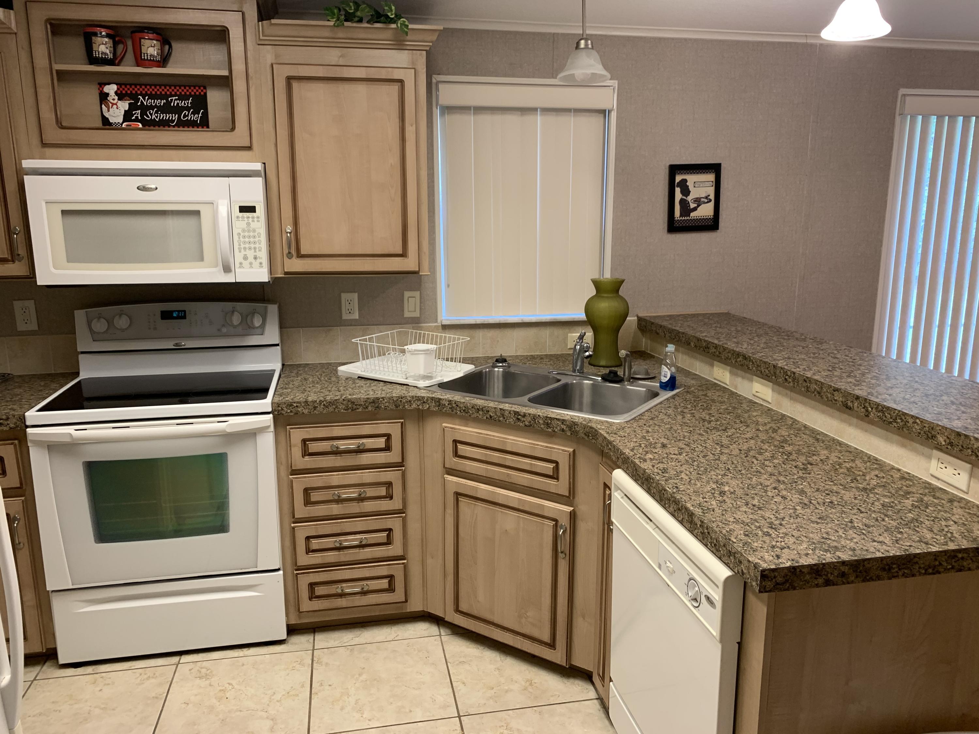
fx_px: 735
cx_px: 490
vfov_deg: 53.1
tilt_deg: -10.6
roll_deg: -0.1
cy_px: 367
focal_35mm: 26
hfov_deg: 67.3
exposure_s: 1/60
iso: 80
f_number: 1.8
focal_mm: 4.25
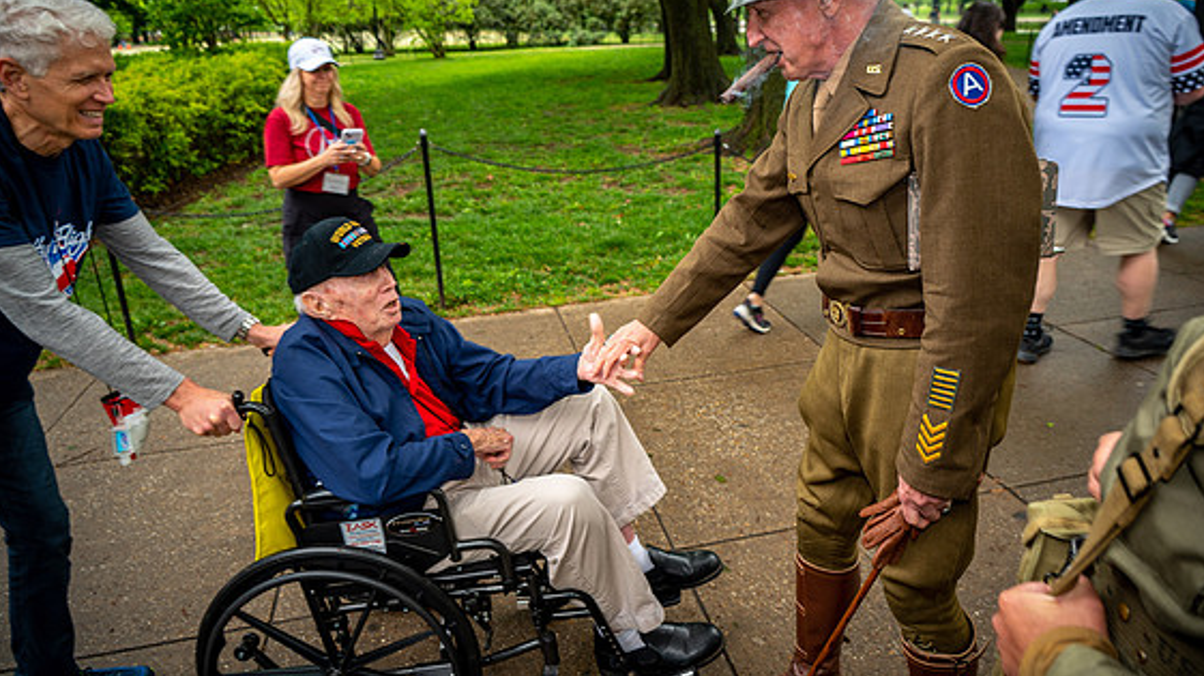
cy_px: 283
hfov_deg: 71.9
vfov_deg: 44.2
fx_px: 830
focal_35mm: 26
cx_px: 599
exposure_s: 1/60
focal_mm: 24
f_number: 4
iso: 110
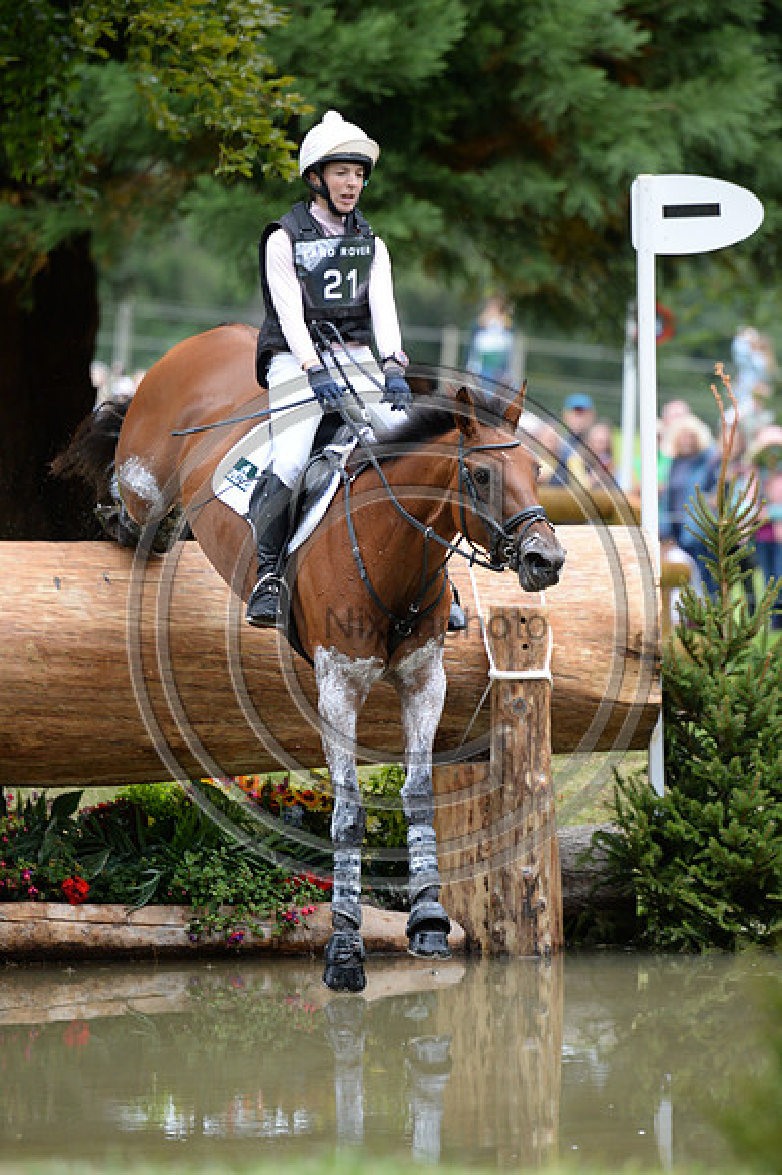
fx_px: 13048
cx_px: 391
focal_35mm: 400
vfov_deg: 5.2
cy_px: 588
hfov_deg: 3.4
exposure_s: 1/1000
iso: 2000
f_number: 5.6
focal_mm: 400
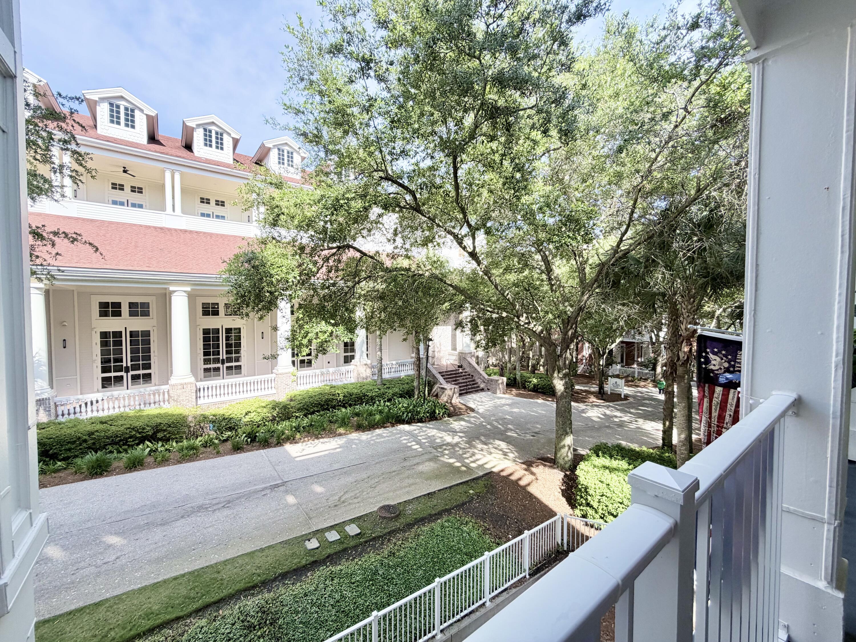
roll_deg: -0.4
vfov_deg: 85.7
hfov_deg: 102.1
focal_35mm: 14
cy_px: 321
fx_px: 346
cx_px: 428
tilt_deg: -2.8
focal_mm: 2.22
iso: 50
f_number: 2.2
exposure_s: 1/502
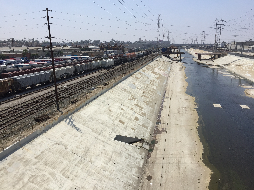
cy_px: 95
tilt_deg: -12.3
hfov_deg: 61.7
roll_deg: -0.7
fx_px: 213
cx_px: 127
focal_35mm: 29
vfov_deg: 48.2
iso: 32
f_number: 2.2
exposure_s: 1/3300
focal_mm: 4.15
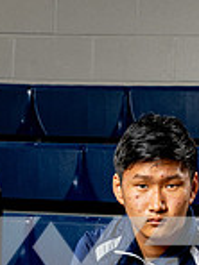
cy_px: 399
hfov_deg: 10.0
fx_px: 1142
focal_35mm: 149
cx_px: 127
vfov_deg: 12.6
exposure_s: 1/250
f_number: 8
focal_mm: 51
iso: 320
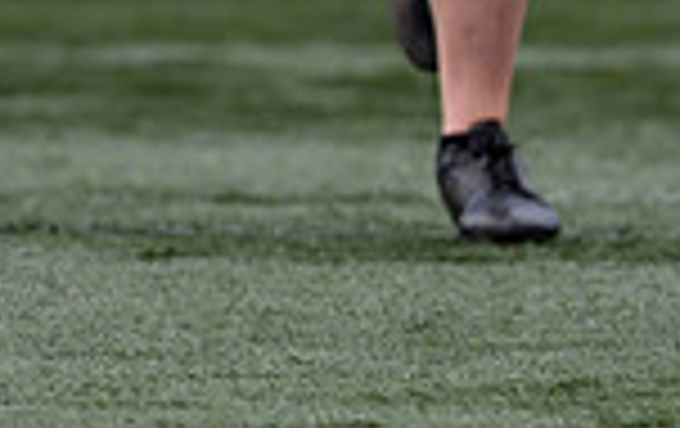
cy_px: -581
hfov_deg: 1.0
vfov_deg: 0.6
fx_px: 38860
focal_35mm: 2093
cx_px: 1062
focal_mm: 400
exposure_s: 1/1250
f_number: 3.5
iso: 500
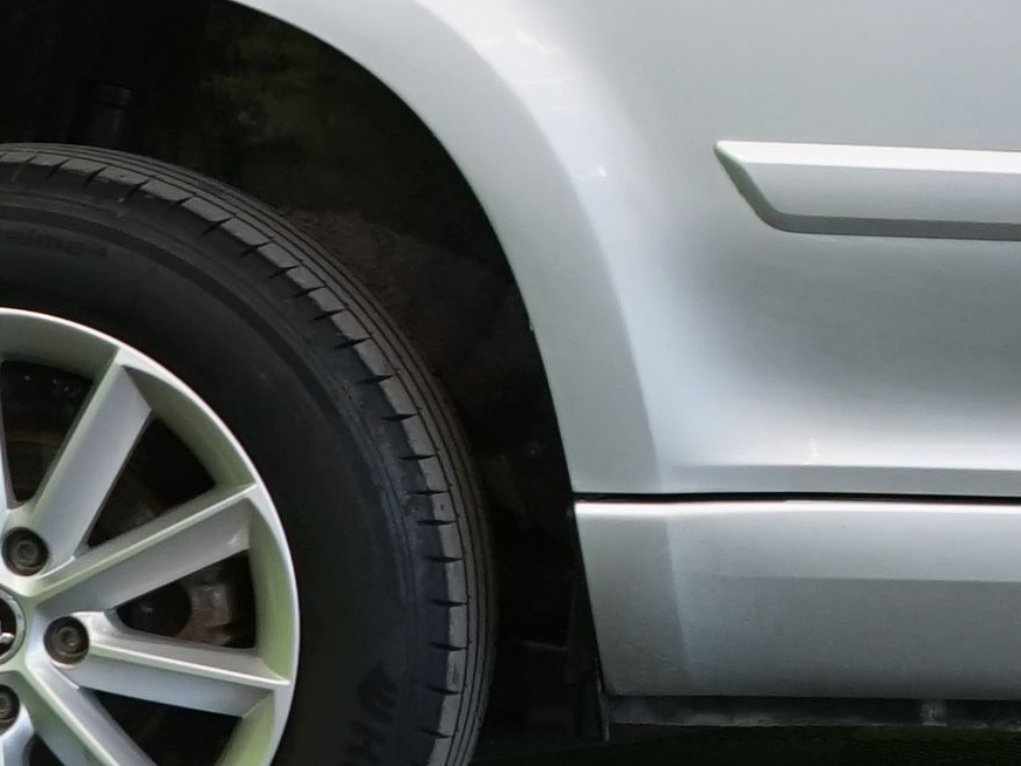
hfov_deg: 8.4
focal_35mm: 225
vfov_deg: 6.6
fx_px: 6636
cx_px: 1880
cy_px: -68
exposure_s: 1/30
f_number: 6.3
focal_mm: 34
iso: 500
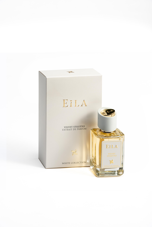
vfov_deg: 10.2
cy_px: 113
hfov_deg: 6.8
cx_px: 76
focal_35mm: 201
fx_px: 1273
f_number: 16
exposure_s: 1/160
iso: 100
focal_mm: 200
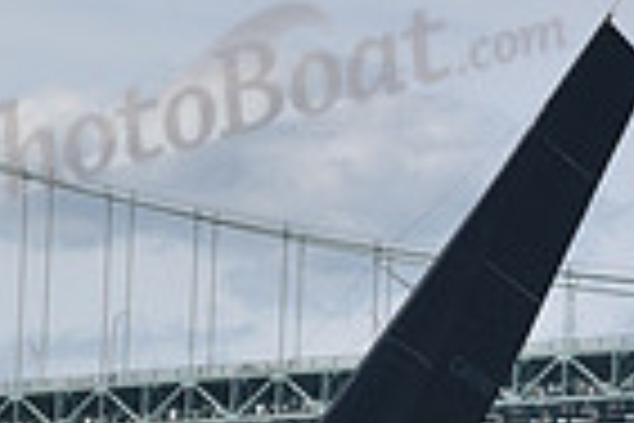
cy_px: 394
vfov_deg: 4.8
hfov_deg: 7.1
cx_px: -297
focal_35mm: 287
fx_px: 5054
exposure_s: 1/800
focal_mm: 70
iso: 320
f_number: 8
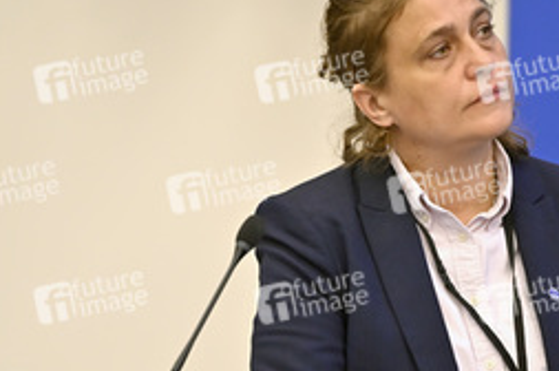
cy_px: 243
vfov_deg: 3.8
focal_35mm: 357
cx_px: 474
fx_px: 5536
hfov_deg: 5.8
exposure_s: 1/320
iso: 2000
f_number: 2.8
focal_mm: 200
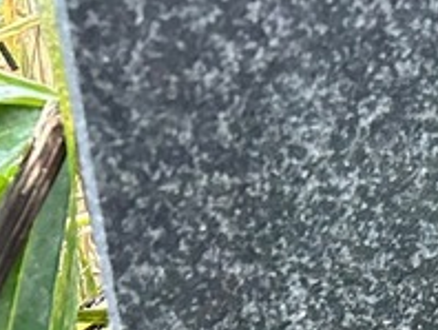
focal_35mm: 105
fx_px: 1330
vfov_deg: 12.4
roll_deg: -7.1
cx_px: 812
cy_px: 662
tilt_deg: -31.5
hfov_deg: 15.7
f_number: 1.5
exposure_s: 1/39
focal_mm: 5.7
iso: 640
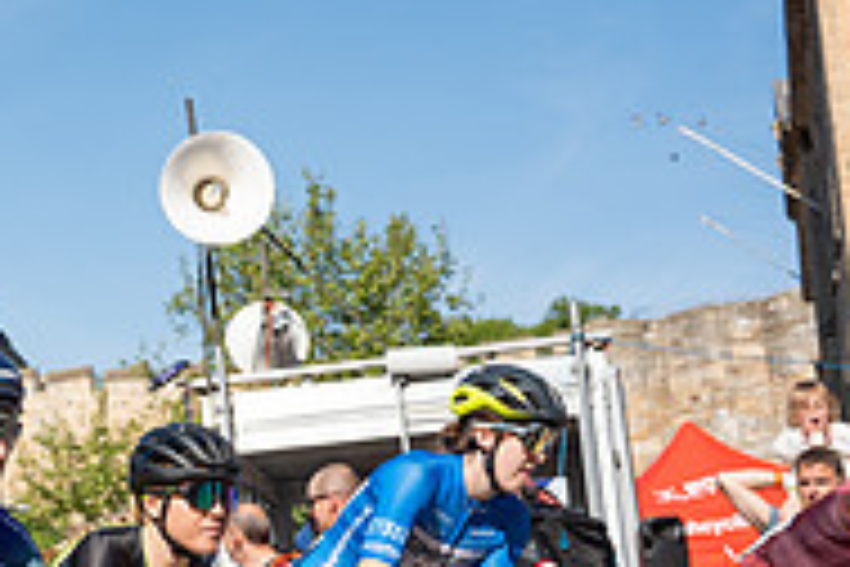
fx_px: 2030
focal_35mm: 86
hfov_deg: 22.1
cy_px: 434
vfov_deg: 15.8
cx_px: -121
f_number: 4
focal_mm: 28
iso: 100
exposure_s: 1/800
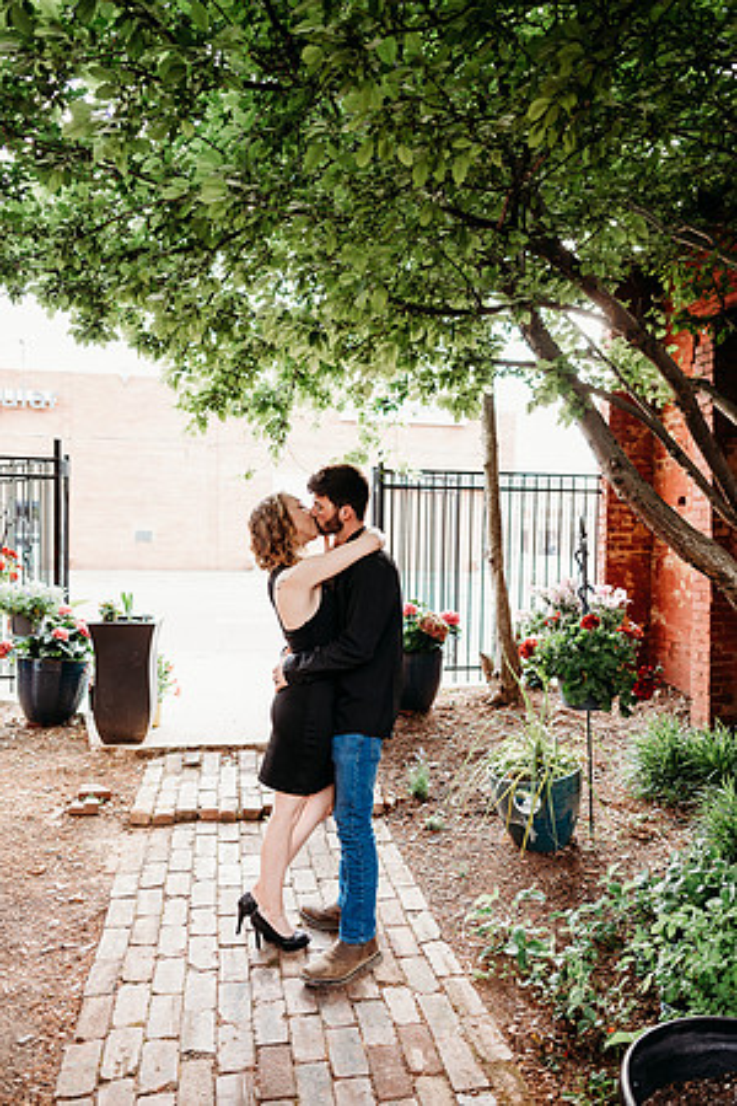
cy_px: 553
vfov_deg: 73.7
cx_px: 368
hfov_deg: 53.1
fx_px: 737
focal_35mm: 24
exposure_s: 1/160
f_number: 2.8
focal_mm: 24
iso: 400
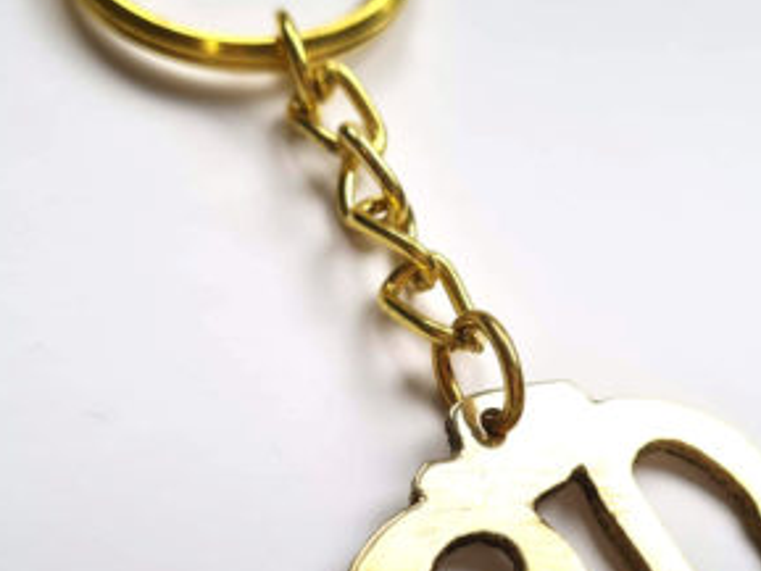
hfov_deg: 30.7
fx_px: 1386
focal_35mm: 63
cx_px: 382
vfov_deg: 23.2
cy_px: 354
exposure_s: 1/374
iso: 50
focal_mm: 5.4
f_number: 1.8
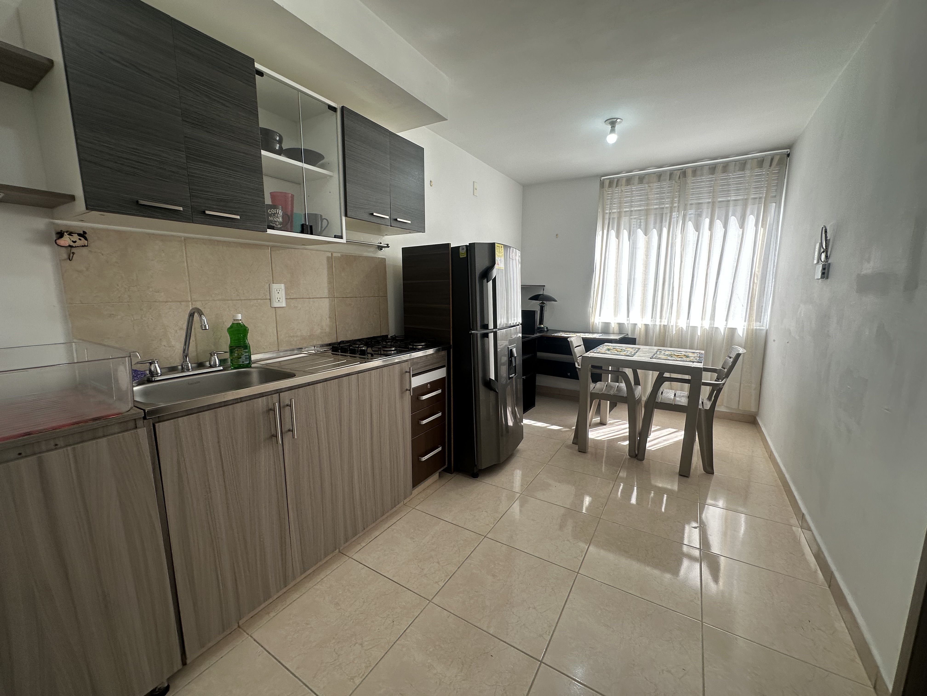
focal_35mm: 14
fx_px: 375
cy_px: 348
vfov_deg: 85.7
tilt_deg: -9.7
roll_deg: -0.5
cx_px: 464
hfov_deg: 102.1
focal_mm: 2.22
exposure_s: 1/120
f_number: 2.2
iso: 50
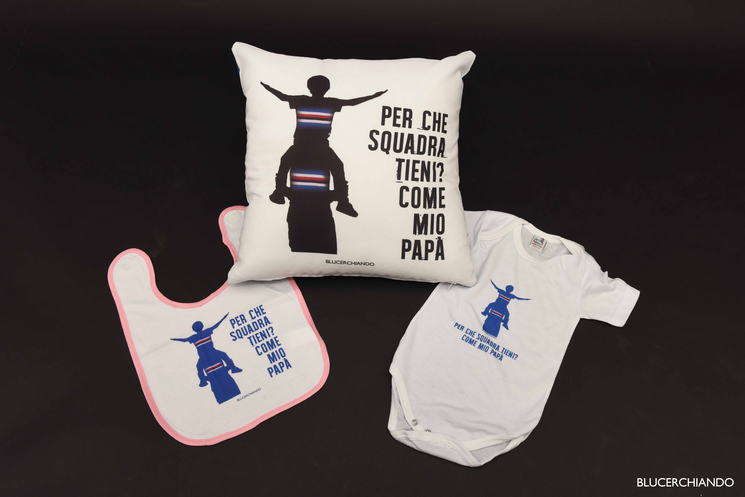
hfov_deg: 67.4
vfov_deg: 48.0
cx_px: 372
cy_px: 248
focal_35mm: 27
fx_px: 559
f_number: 9
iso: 1000
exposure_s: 1/160
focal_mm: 27
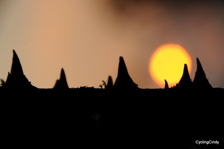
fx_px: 1725
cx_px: 112
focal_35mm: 278
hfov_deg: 7.4
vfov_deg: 4.9
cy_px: 74
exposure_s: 1/640
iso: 200
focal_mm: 185
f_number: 9
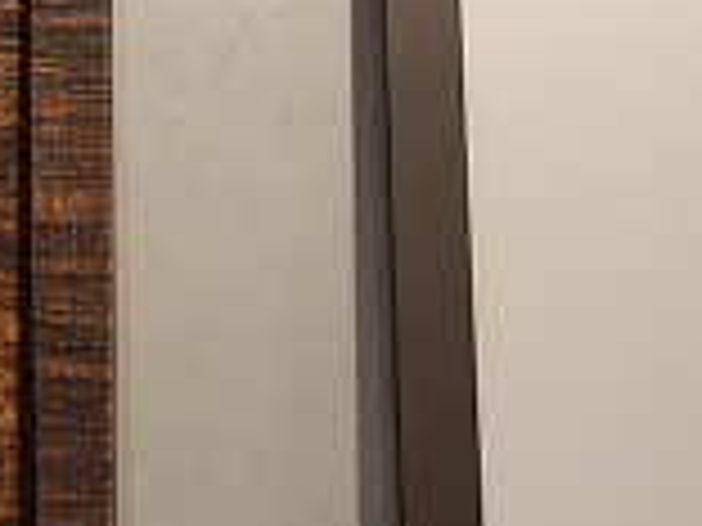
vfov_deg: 11.6
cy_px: 443
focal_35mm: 127
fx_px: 2576
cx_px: 212
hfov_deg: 15.5
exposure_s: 1/120
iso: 80
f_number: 1.7
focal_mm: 3.93
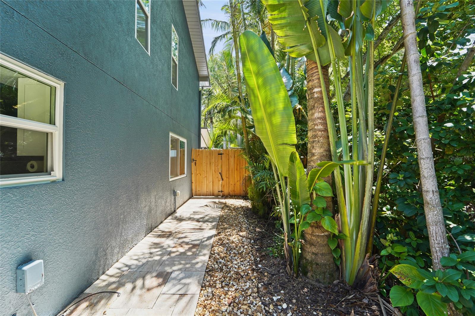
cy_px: 158
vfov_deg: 81.2
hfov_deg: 104.3
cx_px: 238
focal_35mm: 14
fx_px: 185
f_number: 8
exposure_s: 1/13
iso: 200
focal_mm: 14
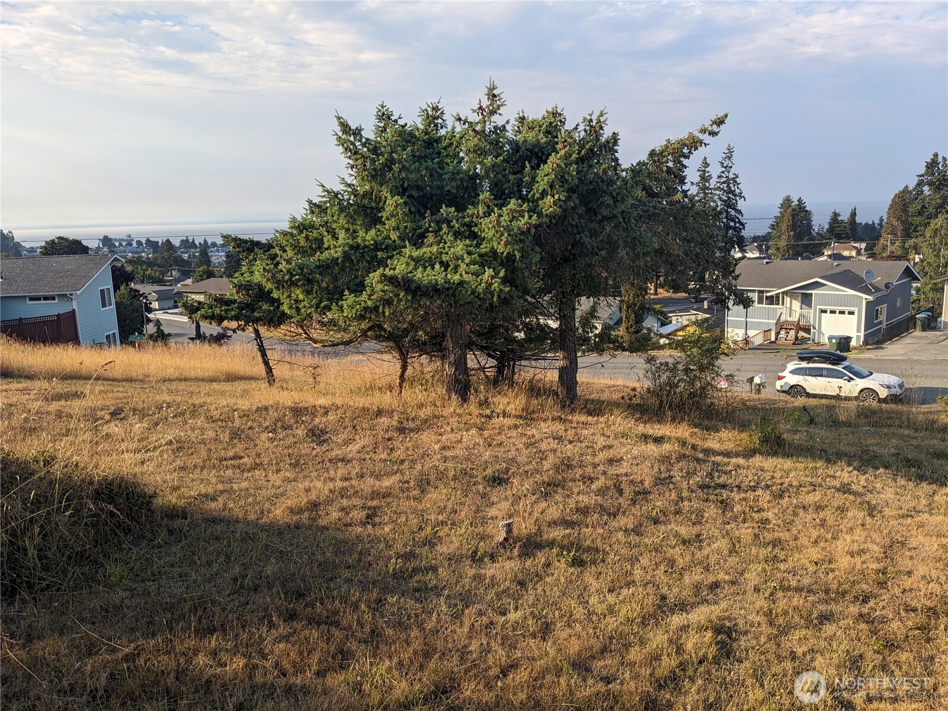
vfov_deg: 51.4
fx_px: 739
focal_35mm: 27
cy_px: 356
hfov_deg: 65.3
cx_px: 474
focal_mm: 4.38
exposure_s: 1/1560
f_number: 1.73
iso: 55
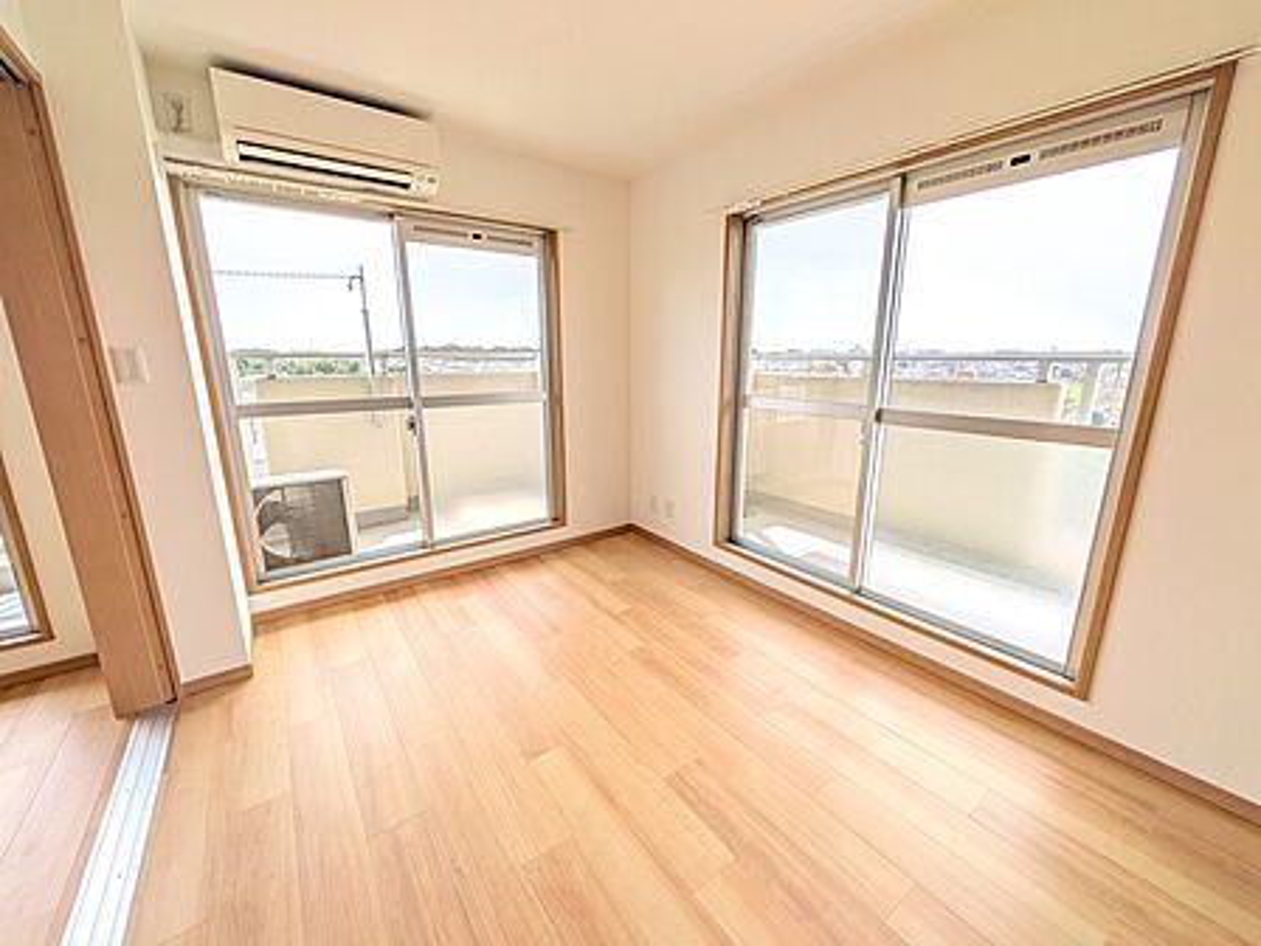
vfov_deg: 85.7
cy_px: 473
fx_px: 510
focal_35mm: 14
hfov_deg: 102.1
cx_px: 630
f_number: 2.2
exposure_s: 1/822
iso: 52
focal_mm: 1.83
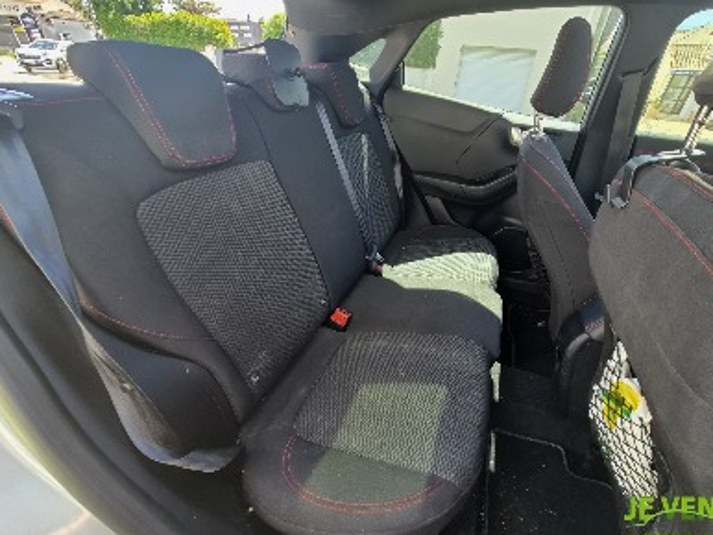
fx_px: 289
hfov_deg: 101.8
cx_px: 382
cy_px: 279
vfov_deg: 85.7
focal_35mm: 14
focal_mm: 2.2
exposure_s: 1/100
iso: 50
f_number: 2.2
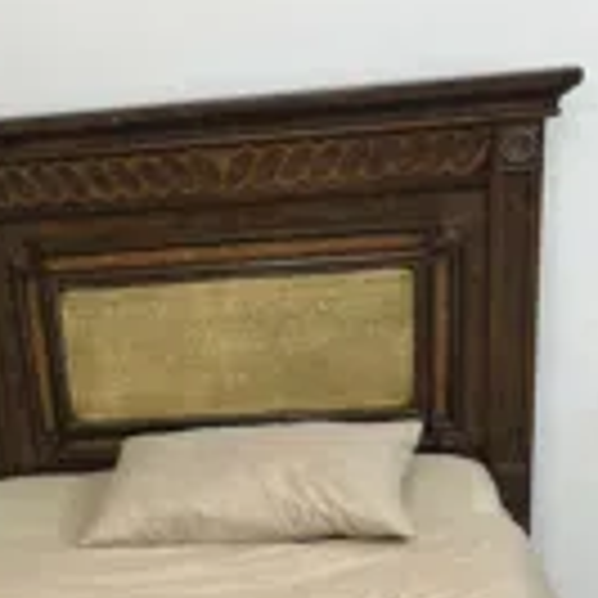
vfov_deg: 23.7
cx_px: 103
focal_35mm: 69
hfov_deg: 24.5
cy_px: 625
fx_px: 1349
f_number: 1.6
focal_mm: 5.1
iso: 125
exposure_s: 1/50
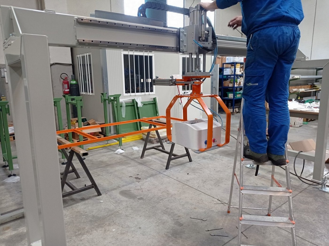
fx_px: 266
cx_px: 164
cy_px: 123
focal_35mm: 28
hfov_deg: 63.5
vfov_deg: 49.7
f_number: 1.79
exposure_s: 1/50
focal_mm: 4.74
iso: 124
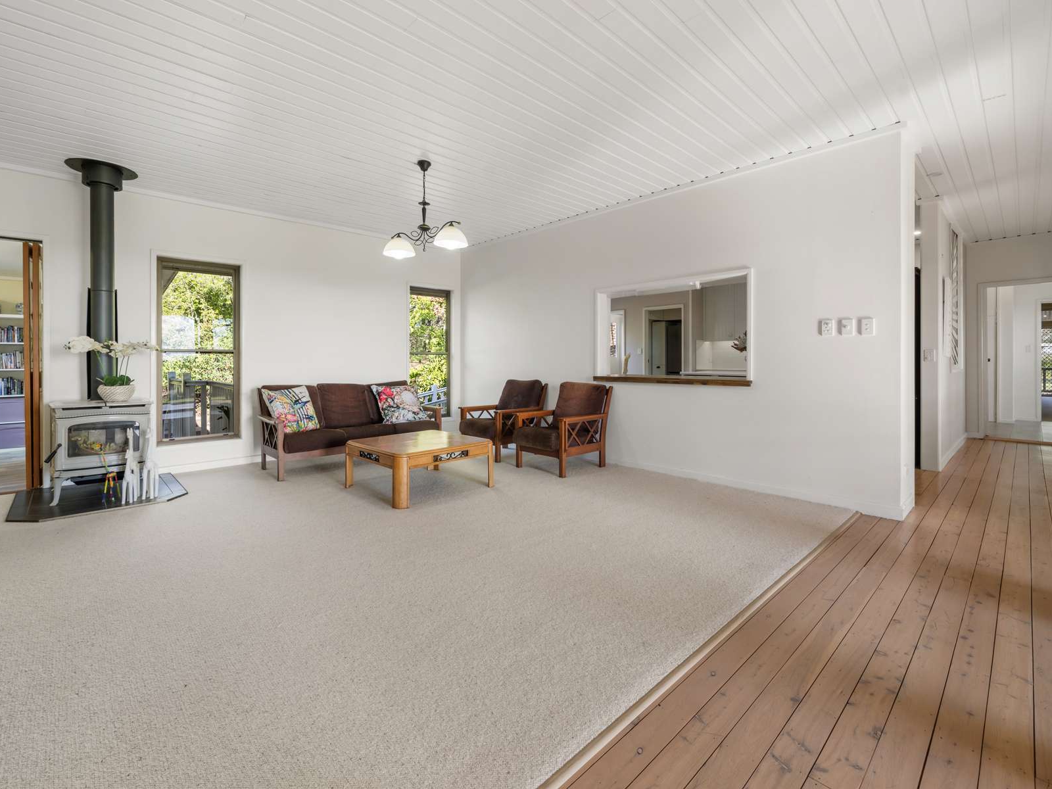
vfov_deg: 81.6
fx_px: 456
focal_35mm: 15
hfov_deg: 98.2
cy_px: 369
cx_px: 538
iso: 100
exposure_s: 1/3
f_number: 8
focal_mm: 13
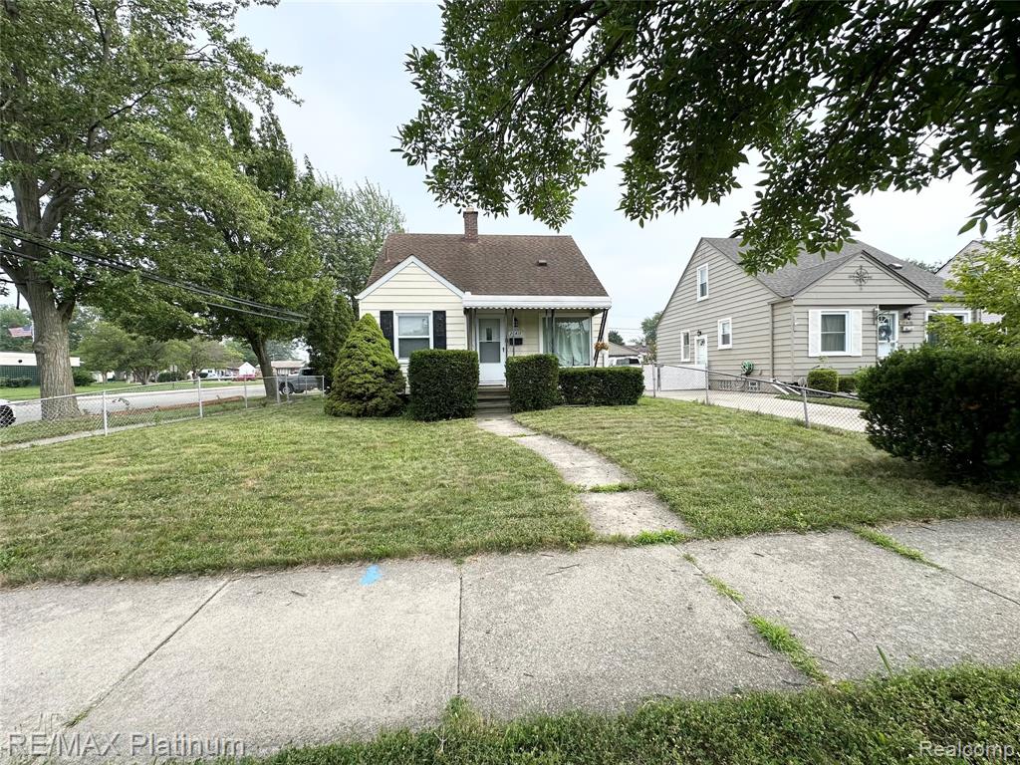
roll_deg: +0.8
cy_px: 382
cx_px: 510
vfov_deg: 85.7
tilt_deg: -1.3
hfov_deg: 102.1
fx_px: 413
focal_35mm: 14
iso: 40
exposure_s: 1/564
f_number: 2.2
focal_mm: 2.22
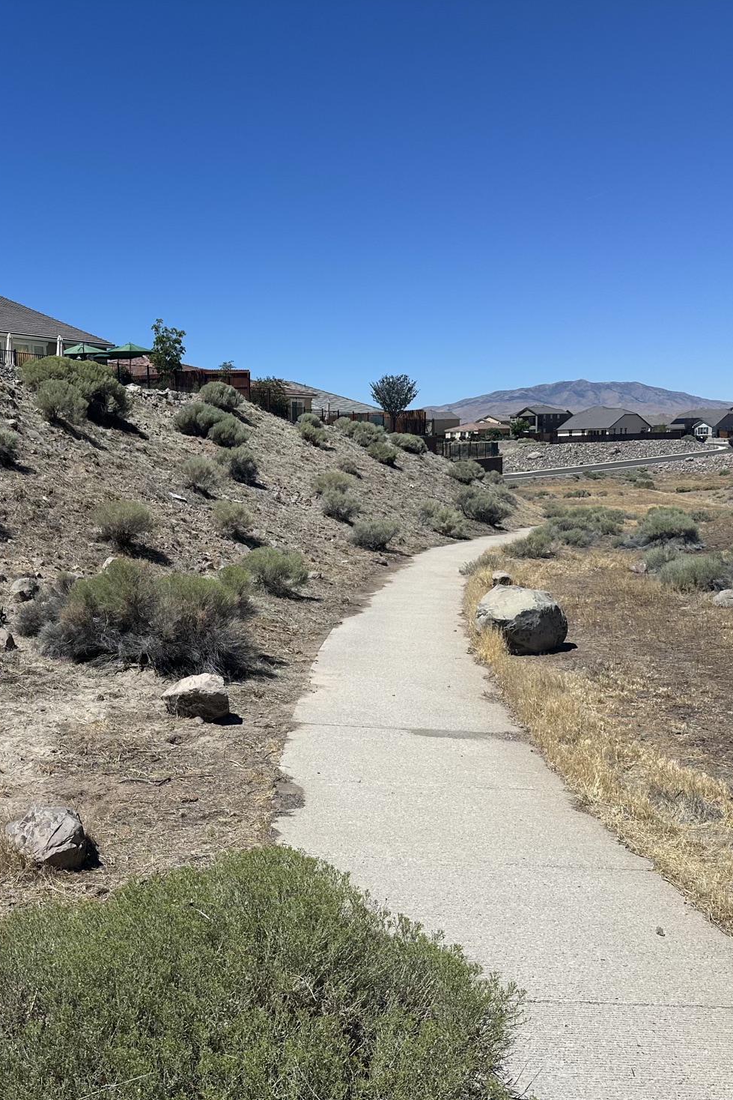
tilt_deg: -7.3
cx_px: 187
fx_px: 1038
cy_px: 557
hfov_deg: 38.0
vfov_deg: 55.8
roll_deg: +1.3
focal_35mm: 34
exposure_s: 1/7042
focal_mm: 6.86
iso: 80
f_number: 1.78
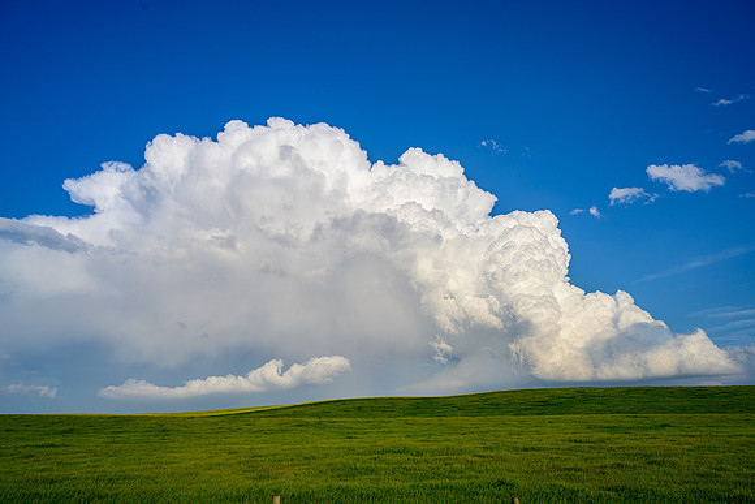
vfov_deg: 40.6
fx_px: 682
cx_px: 378
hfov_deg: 58.0
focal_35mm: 32
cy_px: 252
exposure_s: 1/200
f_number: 10
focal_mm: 32.5
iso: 64
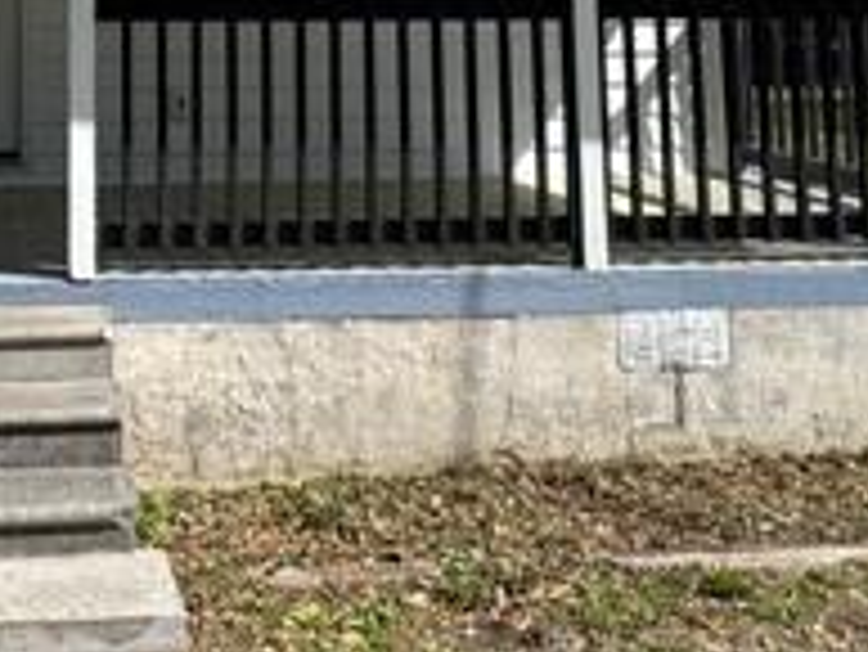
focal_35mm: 49
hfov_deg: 36.2
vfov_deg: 26.7
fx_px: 1229
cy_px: -108
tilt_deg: +5.8
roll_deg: +0.5
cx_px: 70
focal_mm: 2.22
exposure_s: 1/1094
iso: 50
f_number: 2.2
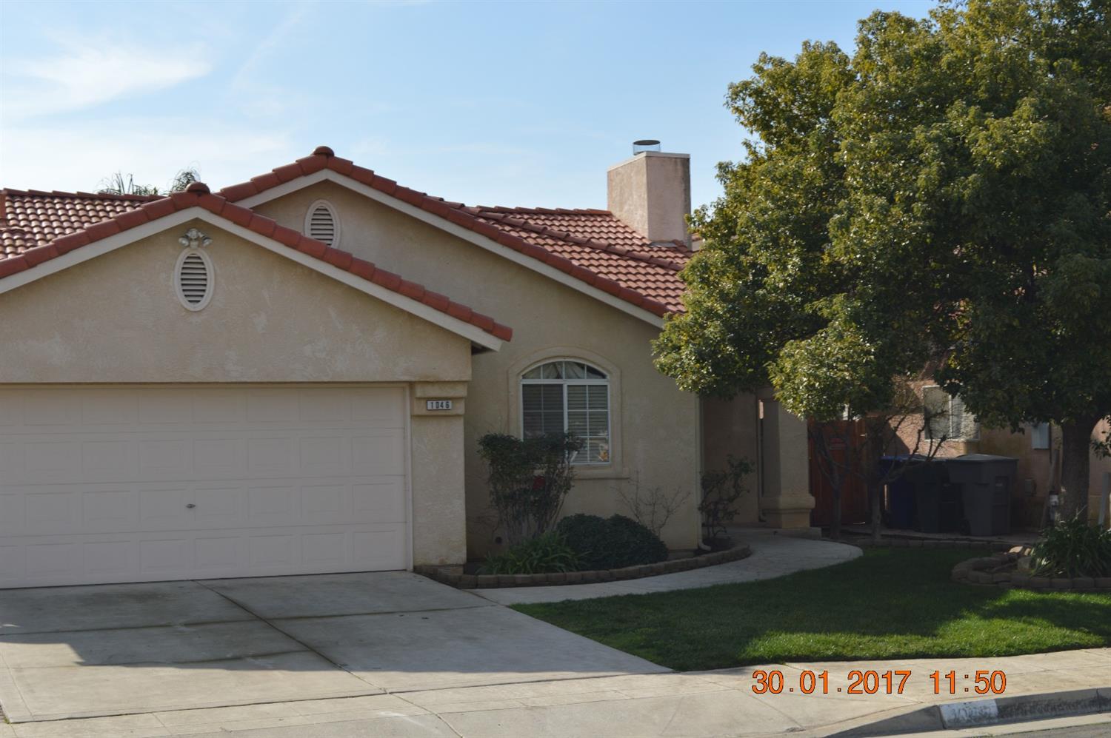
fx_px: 1665
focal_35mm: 54
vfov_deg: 25.0
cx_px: 556
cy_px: 369
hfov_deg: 36.9
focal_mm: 36
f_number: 9
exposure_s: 1/200
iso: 100
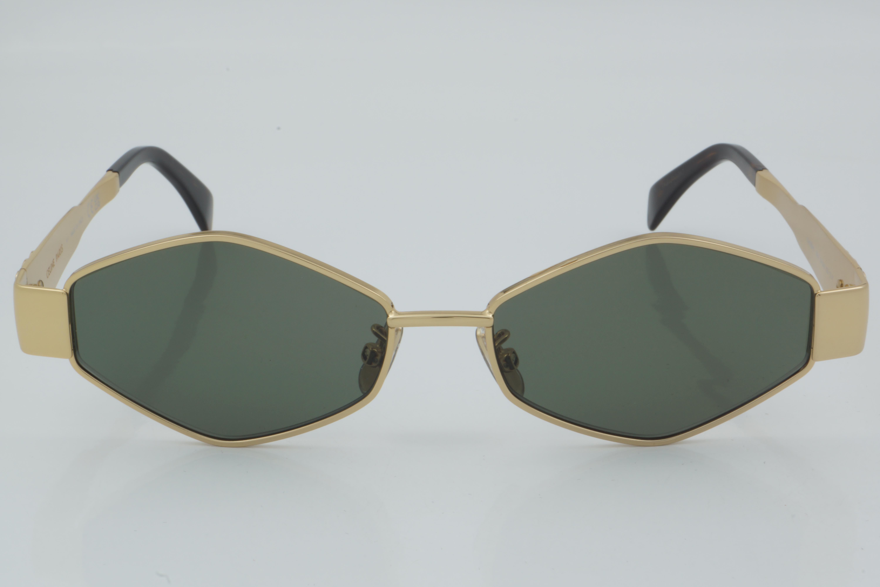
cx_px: 440
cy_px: 294
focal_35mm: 82
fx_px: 2017
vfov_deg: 16.6
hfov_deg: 24.6
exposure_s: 1/4
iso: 100
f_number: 32
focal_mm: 55
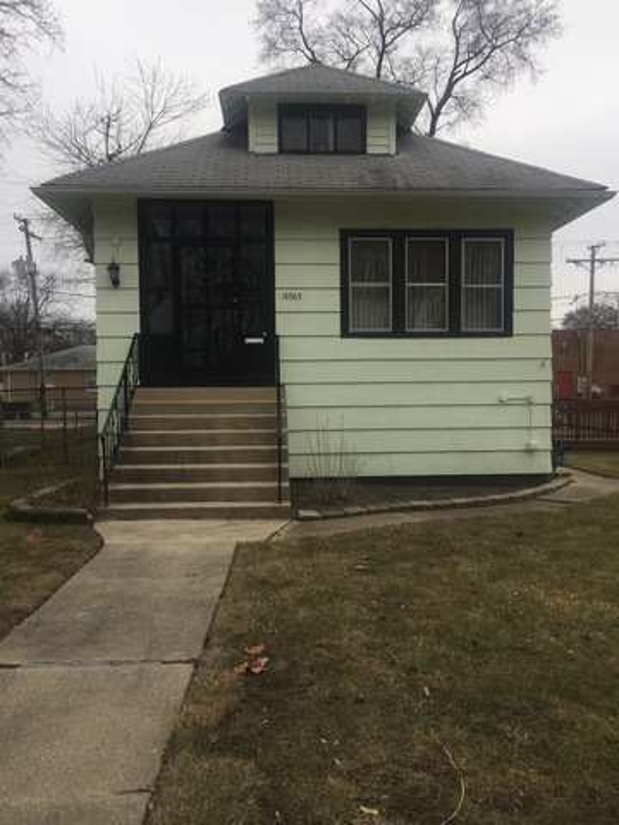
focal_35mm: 29
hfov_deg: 48.2
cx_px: 310
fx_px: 691
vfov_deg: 61.7
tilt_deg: -1.4
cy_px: 412
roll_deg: -0.7
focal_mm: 4.15
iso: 32
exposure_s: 1/181
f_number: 2.2
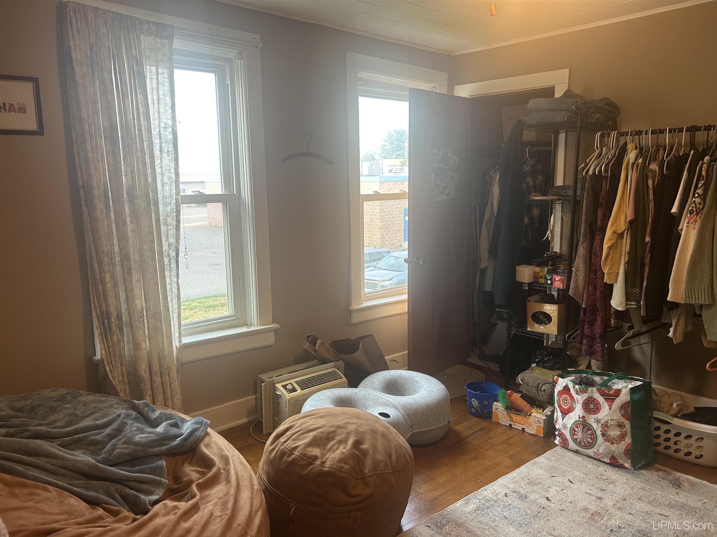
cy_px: 268
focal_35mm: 26
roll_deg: +2.1
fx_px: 539
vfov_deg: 53.1
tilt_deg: -10.7
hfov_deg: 67.3
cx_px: 358
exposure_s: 1/60
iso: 80
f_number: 1.5
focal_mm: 5.7
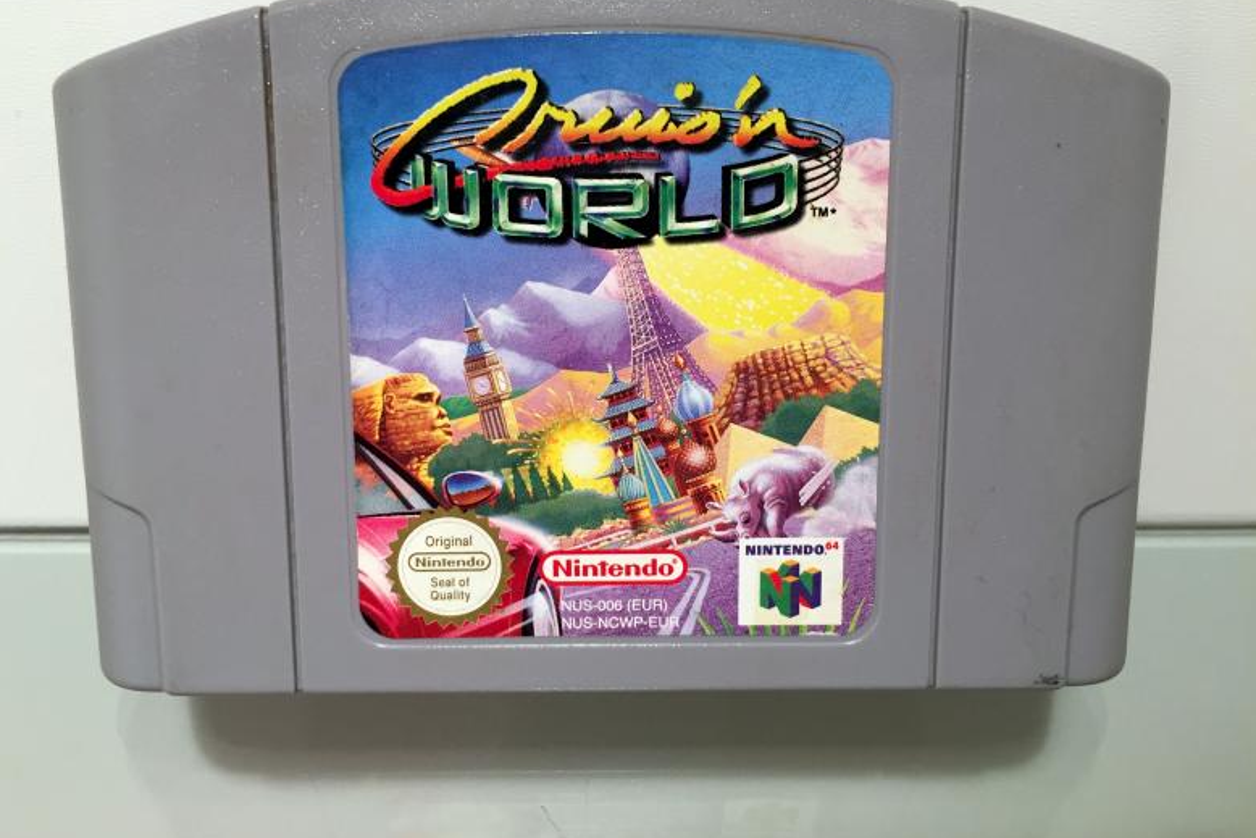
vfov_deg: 42.2
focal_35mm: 31
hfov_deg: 60.3
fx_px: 1082
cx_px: 618
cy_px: 360
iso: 50
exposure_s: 1/33
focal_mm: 4.15
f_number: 2.2
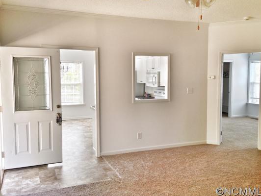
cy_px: 96
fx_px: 272
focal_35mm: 36
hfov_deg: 51.3
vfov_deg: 39.7
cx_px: 134
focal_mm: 4.12
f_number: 2.4
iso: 50
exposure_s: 1/30
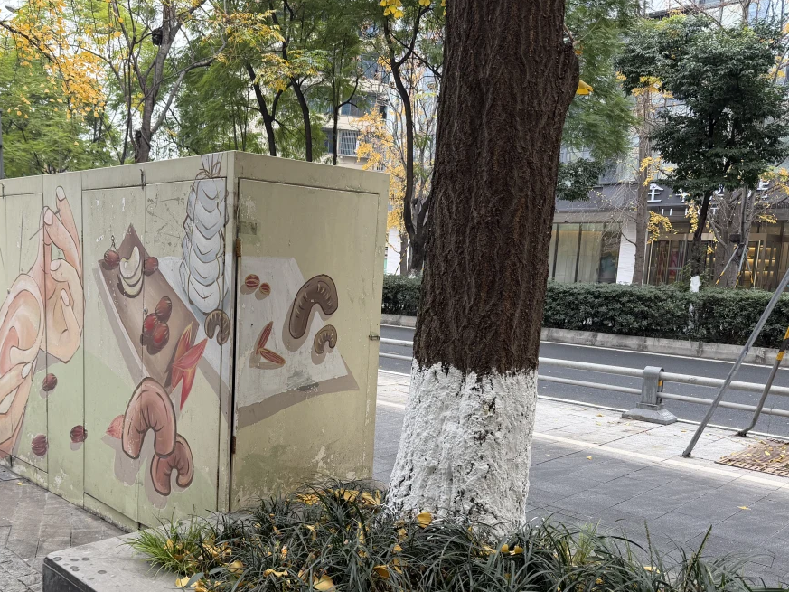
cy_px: 373
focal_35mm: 33
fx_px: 752
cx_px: 254
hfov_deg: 54.1
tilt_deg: -8.3
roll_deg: -2.5
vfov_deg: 42.6
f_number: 1.78
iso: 64
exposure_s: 1/121
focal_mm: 6.76
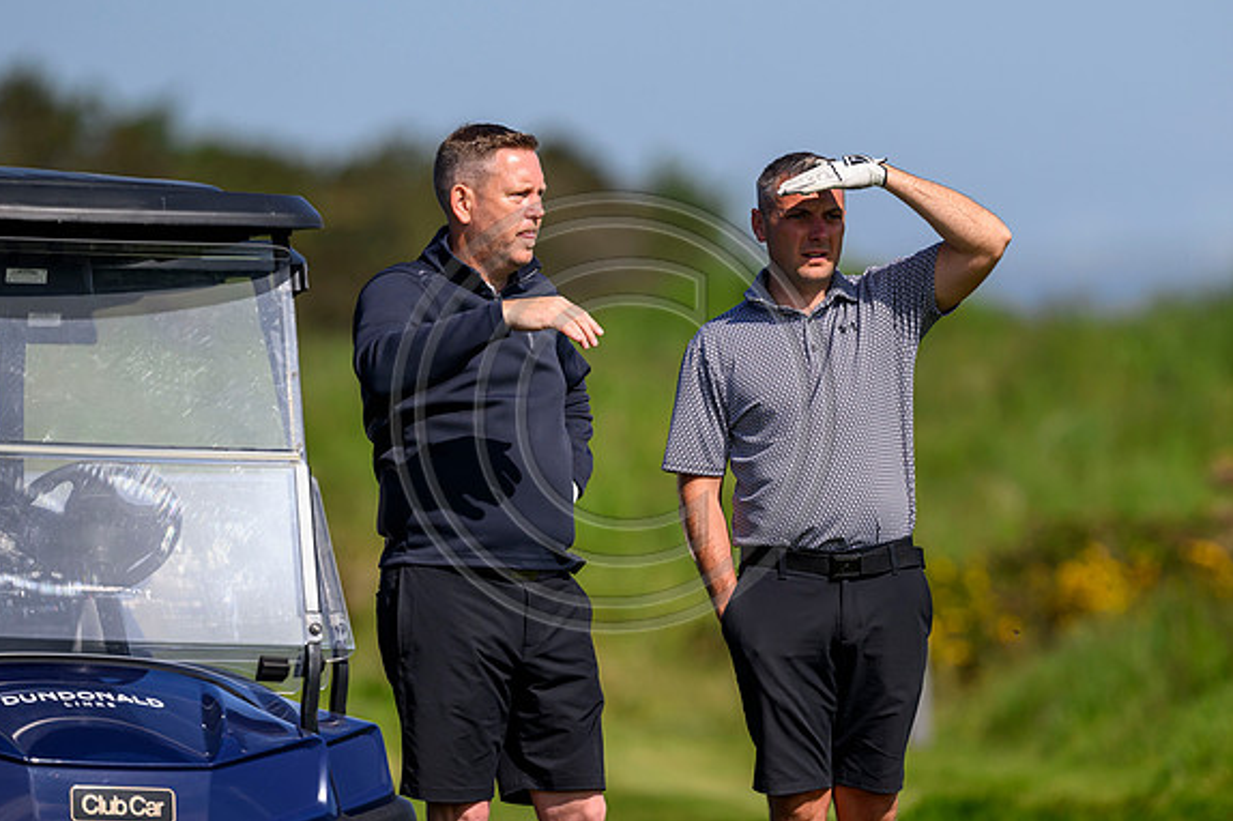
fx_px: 16567
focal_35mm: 484
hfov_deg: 4.3
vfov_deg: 2.8
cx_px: 734
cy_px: 325
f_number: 4.5
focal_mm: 400
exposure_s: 1/5000
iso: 500
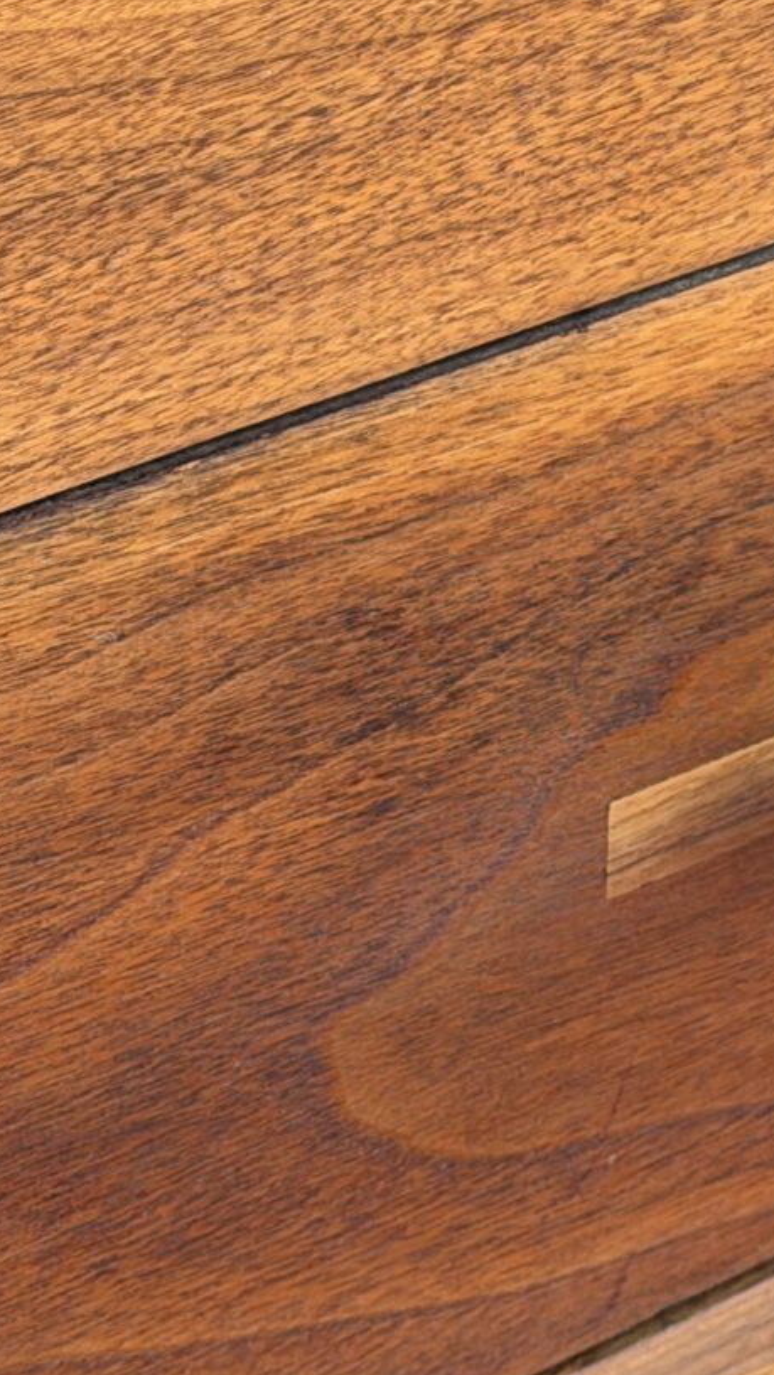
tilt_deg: -20.4
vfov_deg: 12.8
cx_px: 988
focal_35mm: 164
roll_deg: -0.6
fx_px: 5984
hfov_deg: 7.3
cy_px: -335
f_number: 1.78
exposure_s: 1/121
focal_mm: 6.76
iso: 50
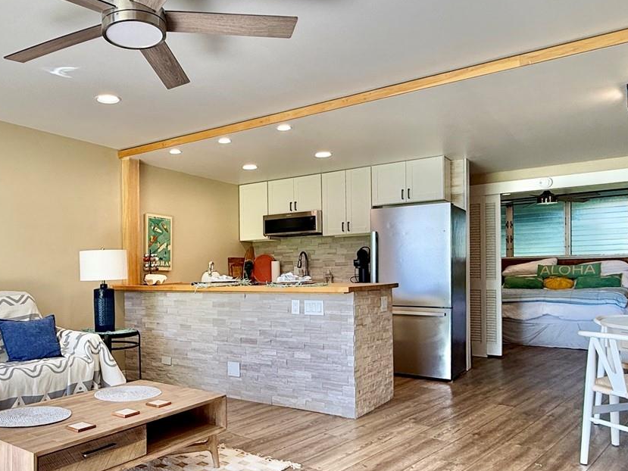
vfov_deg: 51.1
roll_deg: +2.7
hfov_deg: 63.6
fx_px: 490
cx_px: 208
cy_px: 275
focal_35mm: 27
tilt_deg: +1.1
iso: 50
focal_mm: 2.22
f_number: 2.2
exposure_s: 1/120
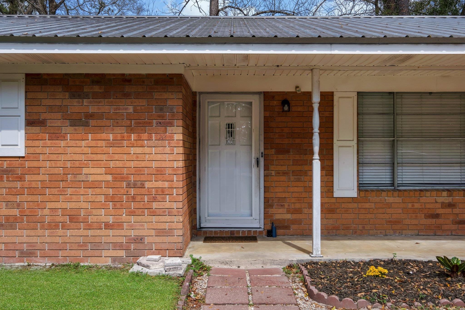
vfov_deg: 36.9
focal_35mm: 36
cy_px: 155
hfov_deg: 53.1
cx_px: 232
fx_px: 465
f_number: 8
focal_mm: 24
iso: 250
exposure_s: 1/1000
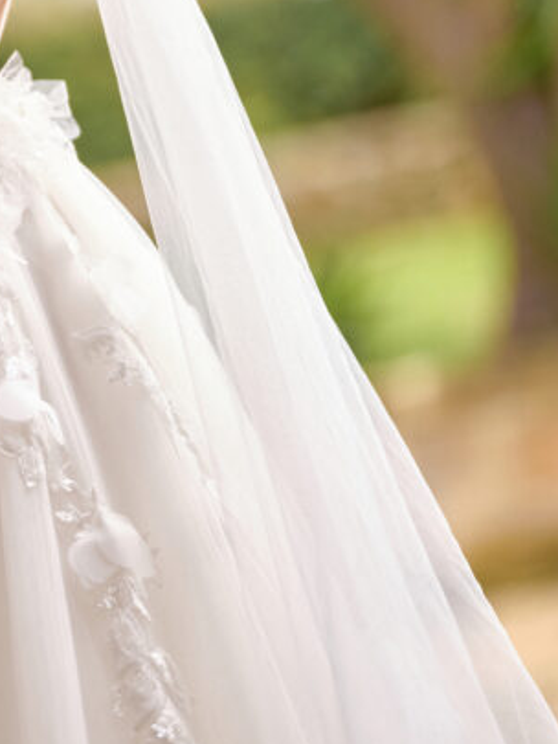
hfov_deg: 6.7
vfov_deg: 9.0
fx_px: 4726
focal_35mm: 220
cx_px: -114
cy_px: 48
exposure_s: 1/250
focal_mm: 110
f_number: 2
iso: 500
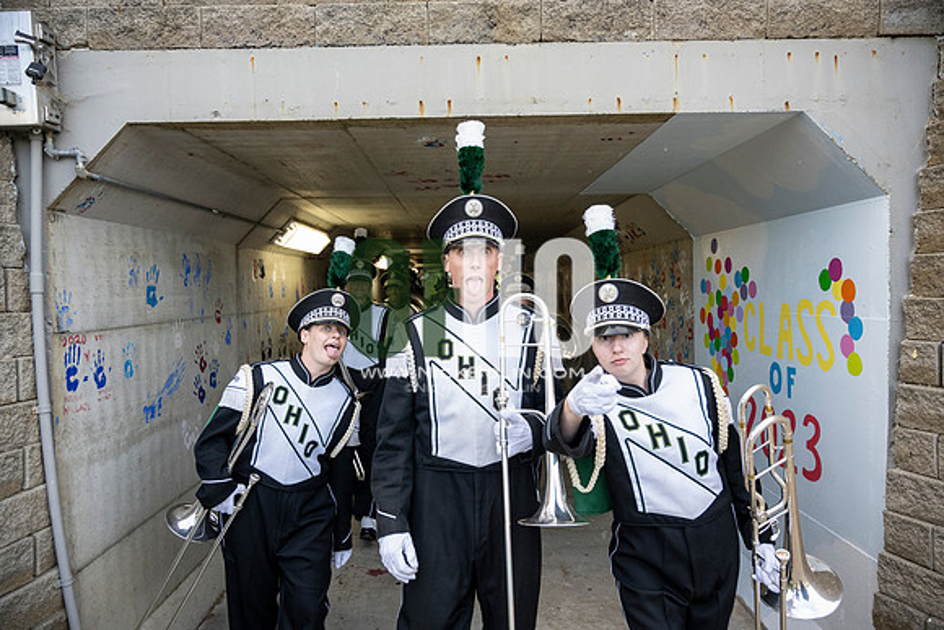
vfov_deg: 53.2
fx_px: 629
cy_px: 315
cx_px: 472
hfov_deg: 73.7
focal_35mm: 24
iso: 1600
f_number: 4
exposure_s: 1/800
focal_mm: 24
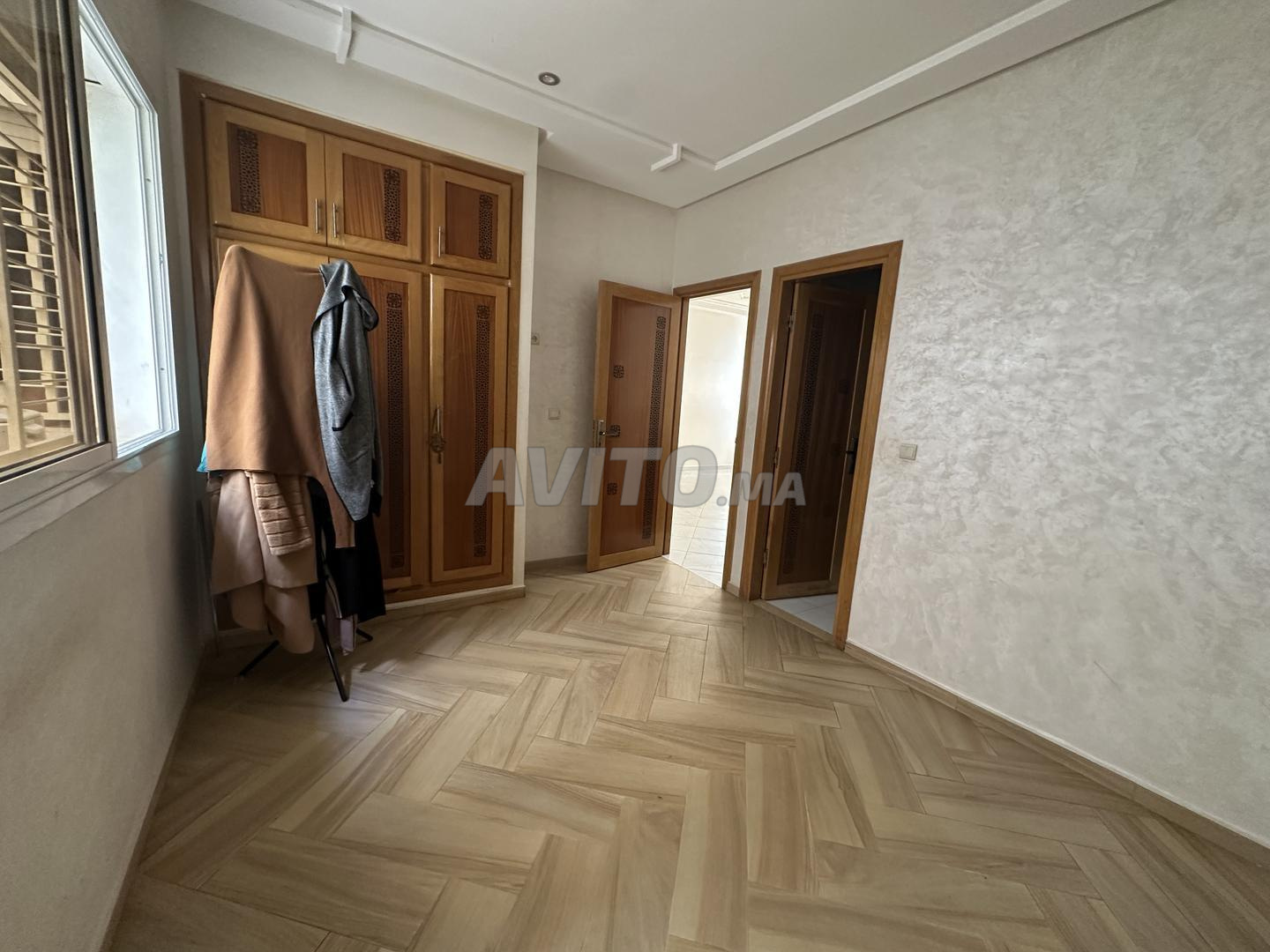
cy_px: 476
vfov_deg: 85.7
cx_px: 635
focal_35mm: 14
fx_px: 514
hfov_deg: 102.1
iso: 250
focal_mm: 2.22
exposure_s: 1/50
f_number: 2.2
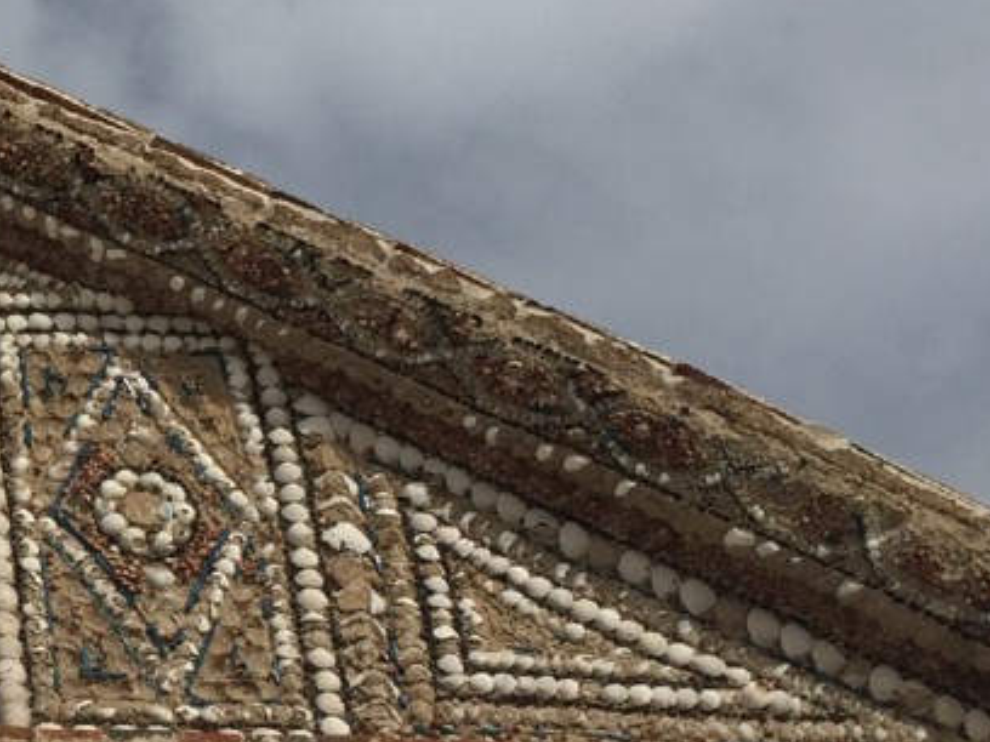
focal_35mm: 91
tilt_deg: +38.0
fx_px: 2603
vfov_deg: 16.2
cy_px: 415
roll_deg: -2.2
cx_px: -262
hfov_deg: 19.9
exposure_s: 1/6623
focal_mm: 4.15
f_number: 2.2
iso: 32
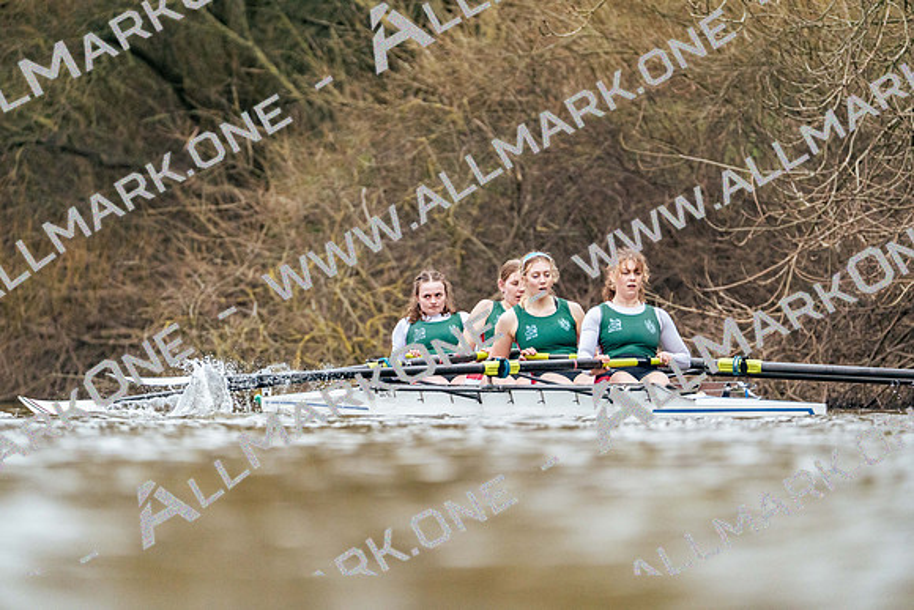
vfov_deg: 2.3
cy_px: 305
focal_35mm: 600
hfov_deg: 3.4
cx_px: 457
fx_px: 15236
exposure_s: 1/2000
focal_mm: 600
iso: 5000
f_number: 6.3
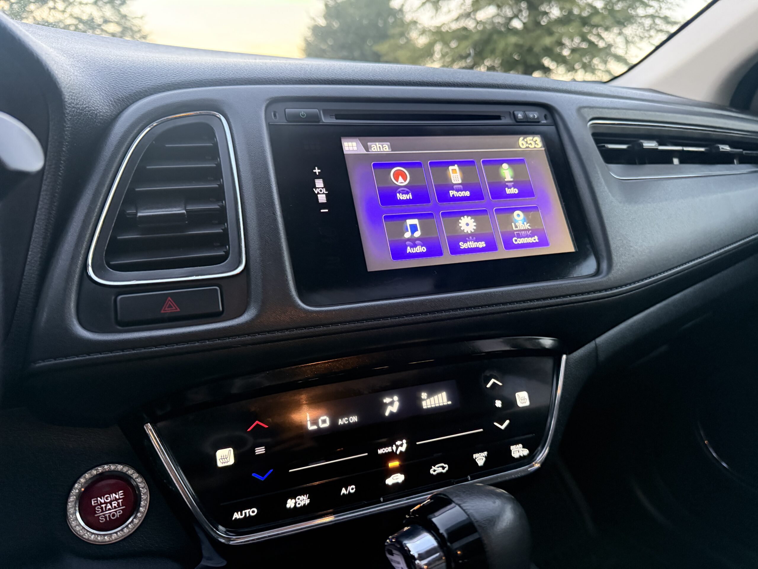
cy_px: 284
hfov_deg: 71.6
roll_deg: -1.5
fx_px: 526
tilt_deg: -12.5
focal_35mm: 24
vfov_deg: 56.8
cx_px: 379
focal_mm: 6.76
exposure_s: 1/55
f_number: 1.78
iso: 800
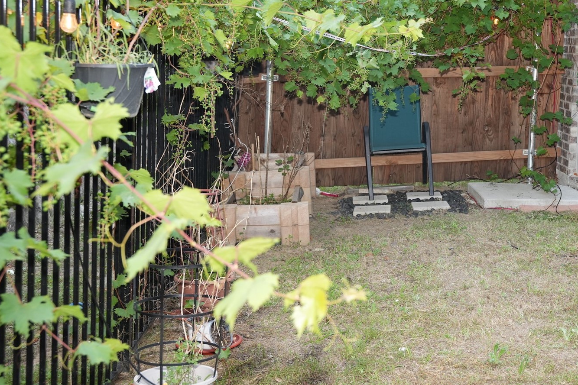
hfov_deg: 33.8
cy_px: 128
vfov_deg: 23.5
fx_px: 923
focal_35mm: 57
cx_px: 454
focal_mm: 35.3
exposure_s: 1/160
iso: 500
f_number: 4
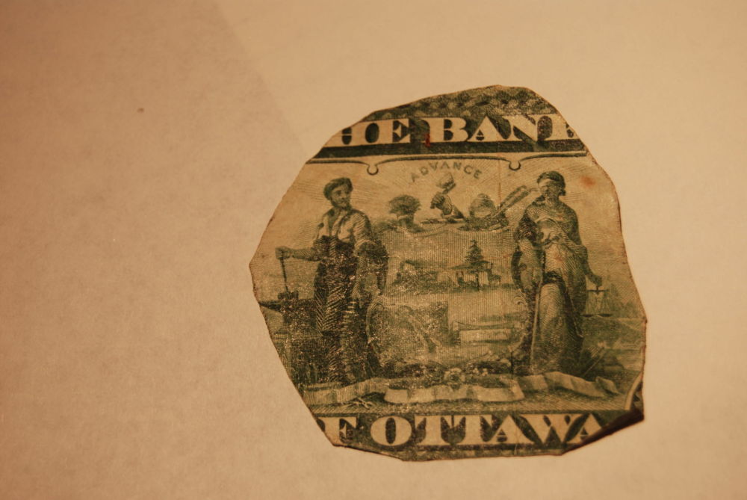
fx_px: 1714
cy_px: 250
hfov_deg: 24.6
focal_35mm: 82
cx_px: 374
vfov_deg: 16.6
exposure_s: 1/60
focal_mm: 55
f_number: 5.6
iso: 200
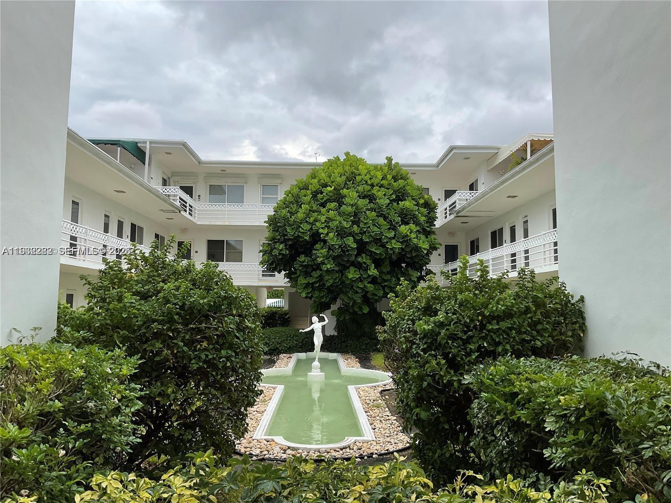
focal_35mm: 29
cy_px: 252
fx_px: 562
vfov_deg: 48.2
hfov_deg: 61.7
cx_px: 336
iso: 16
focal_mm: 3
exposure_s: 1/1221
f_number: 1.8
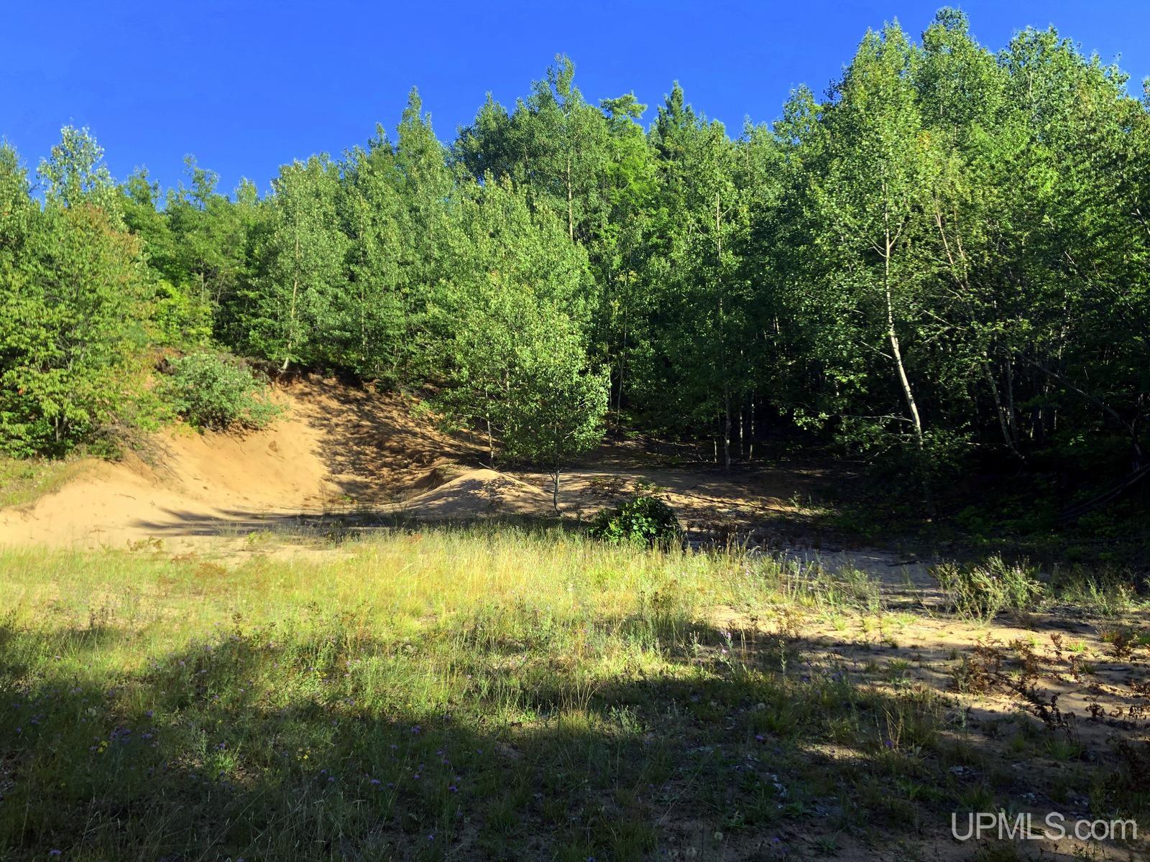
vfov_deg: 49.7
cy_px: 431
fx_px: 930
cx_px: 575
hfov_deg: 63.4
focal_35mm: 28
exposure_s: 1/578
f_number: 1.8
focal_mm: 3.99
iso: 20
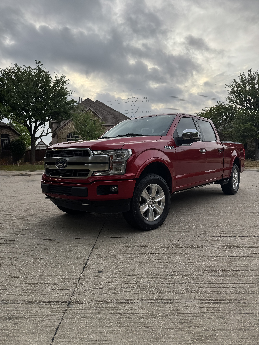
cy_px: 172
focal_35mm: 24
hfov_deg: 56.8
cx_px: 130
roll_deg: +2.4
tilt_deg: -3.3
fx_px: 239
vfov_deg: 71.6
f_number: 1.78
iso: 80
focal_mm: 6.76
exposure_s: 1/715
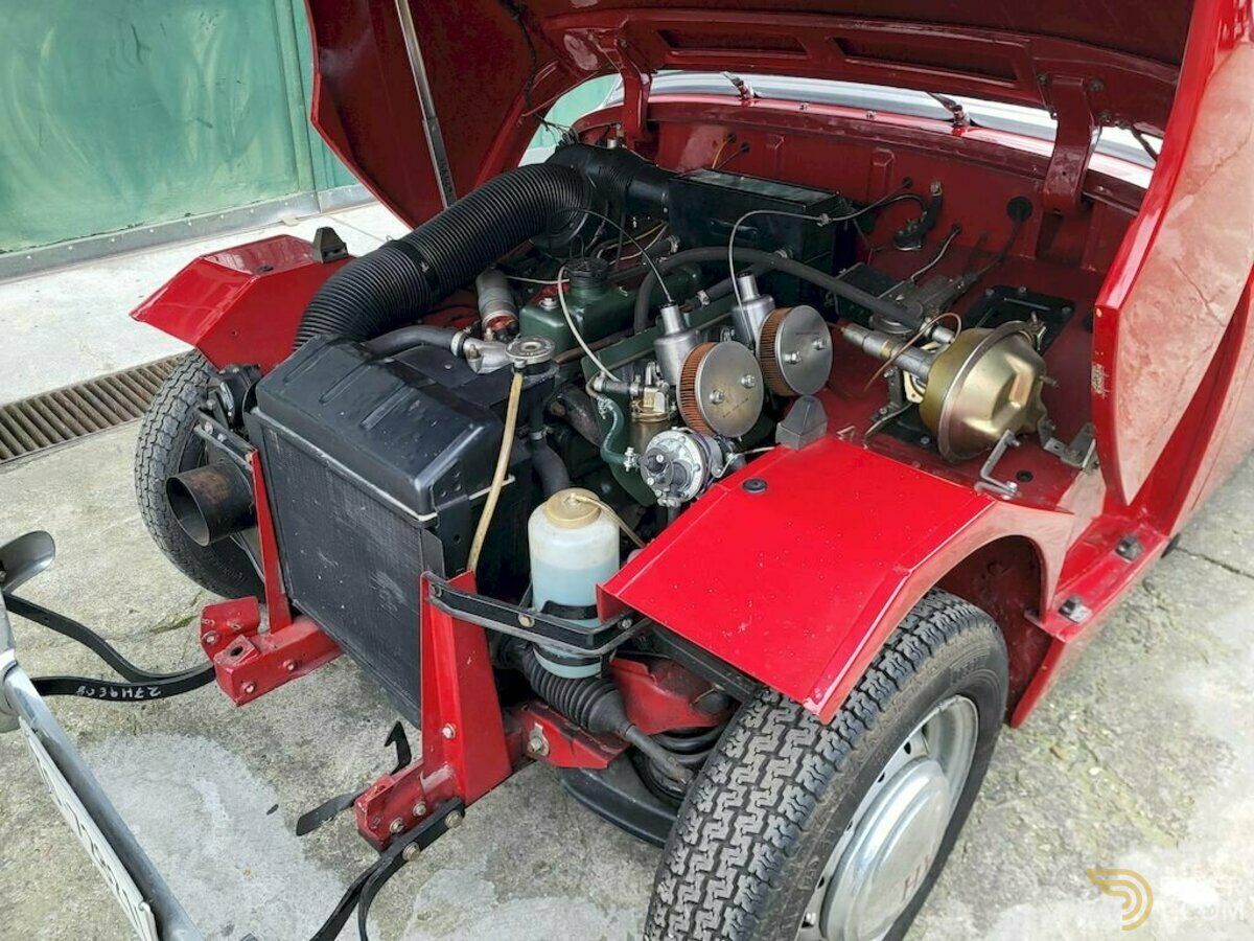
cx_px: 627
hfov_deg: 67.3
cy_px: 470
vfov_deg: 53.1
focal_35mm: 26
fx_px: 942
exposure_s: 1/100
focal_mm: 5.4
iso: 200
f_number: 1.8
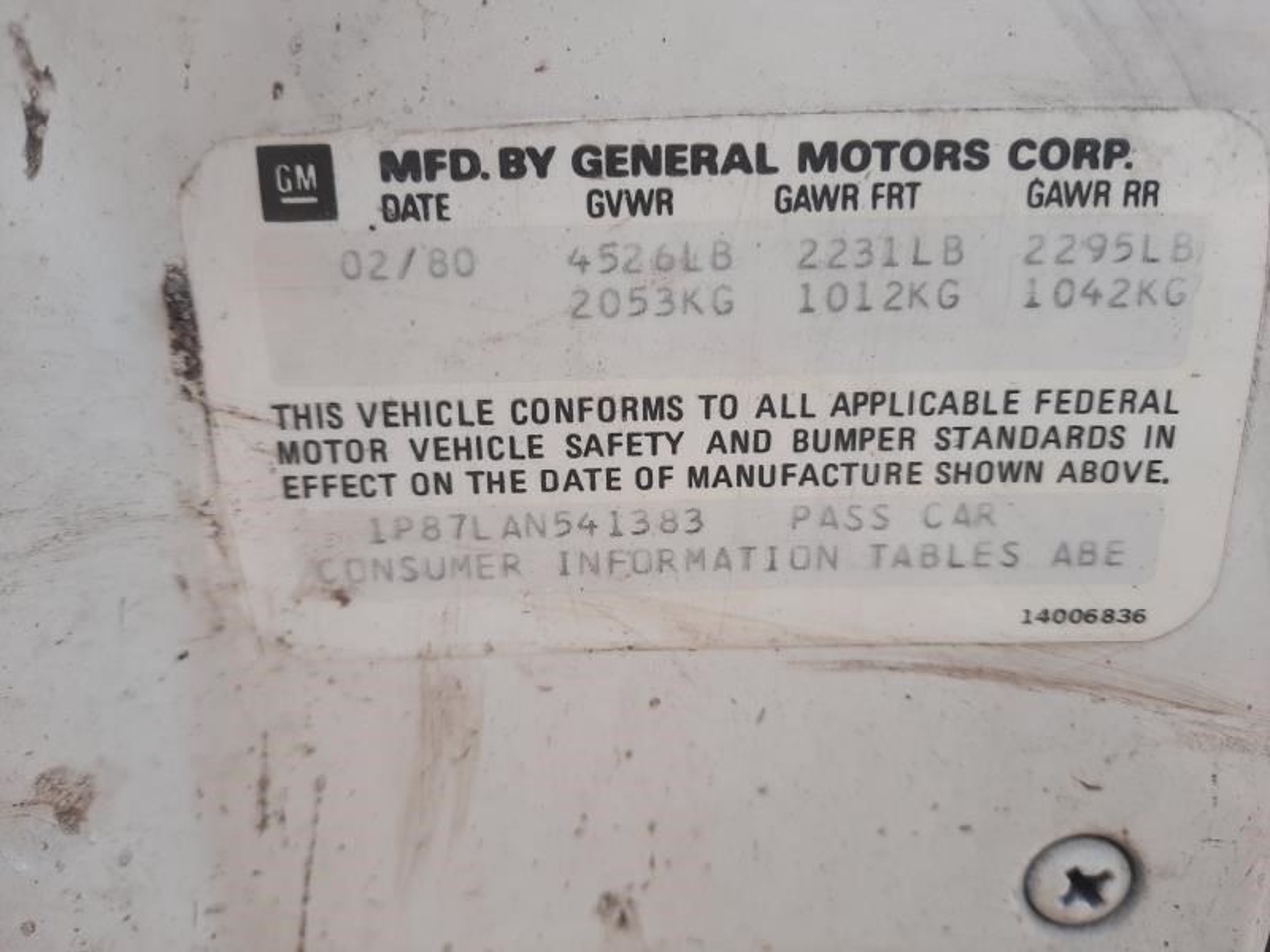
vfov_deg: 54.9
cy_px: 476
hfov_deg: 69.4
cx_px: 635
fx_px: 917
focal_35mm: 25
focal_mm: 4.6
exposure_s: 1/526
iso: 32
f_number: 2
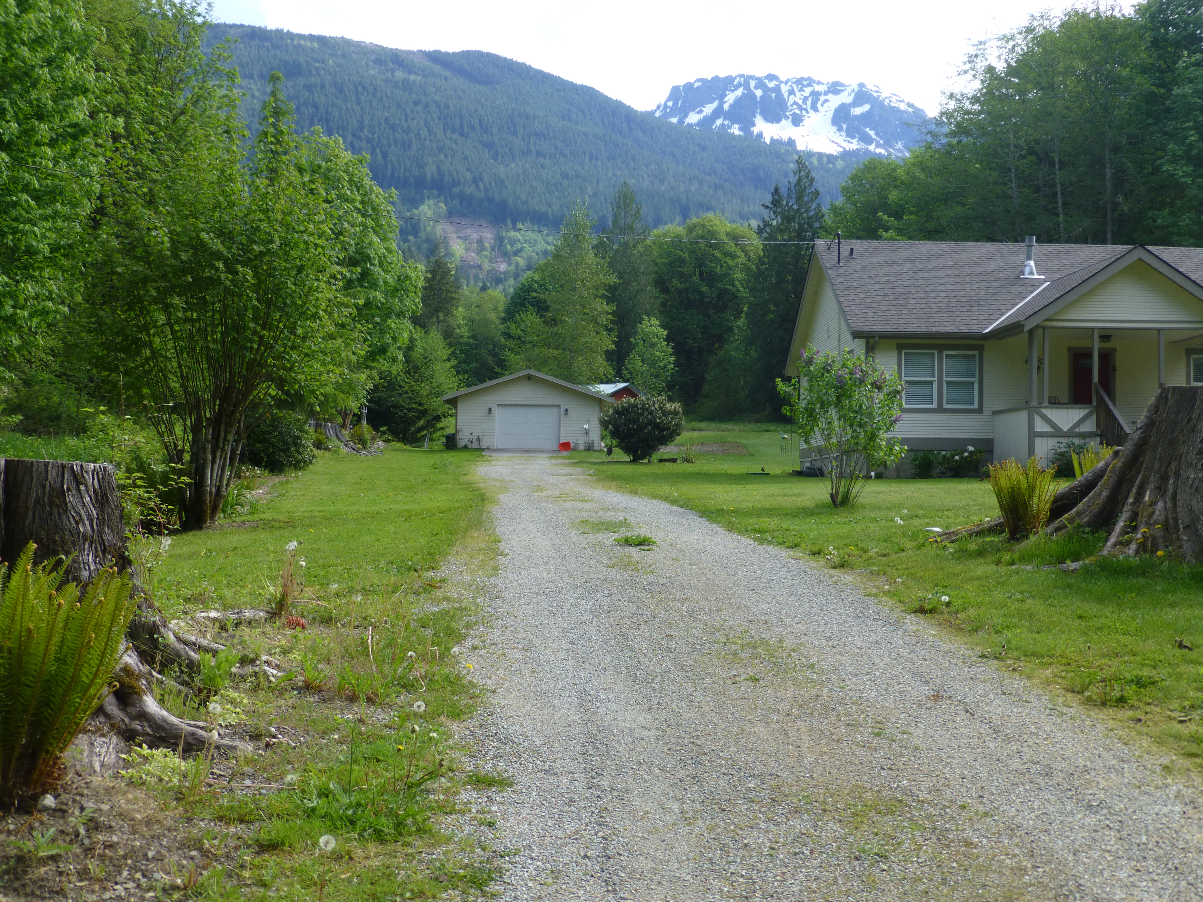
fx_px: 1182
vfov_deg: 41.8
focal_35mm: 34
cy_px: 451
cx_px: 602
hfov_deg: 54.0
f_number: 3.7
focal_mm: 6.1
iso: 100
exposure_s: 1/400
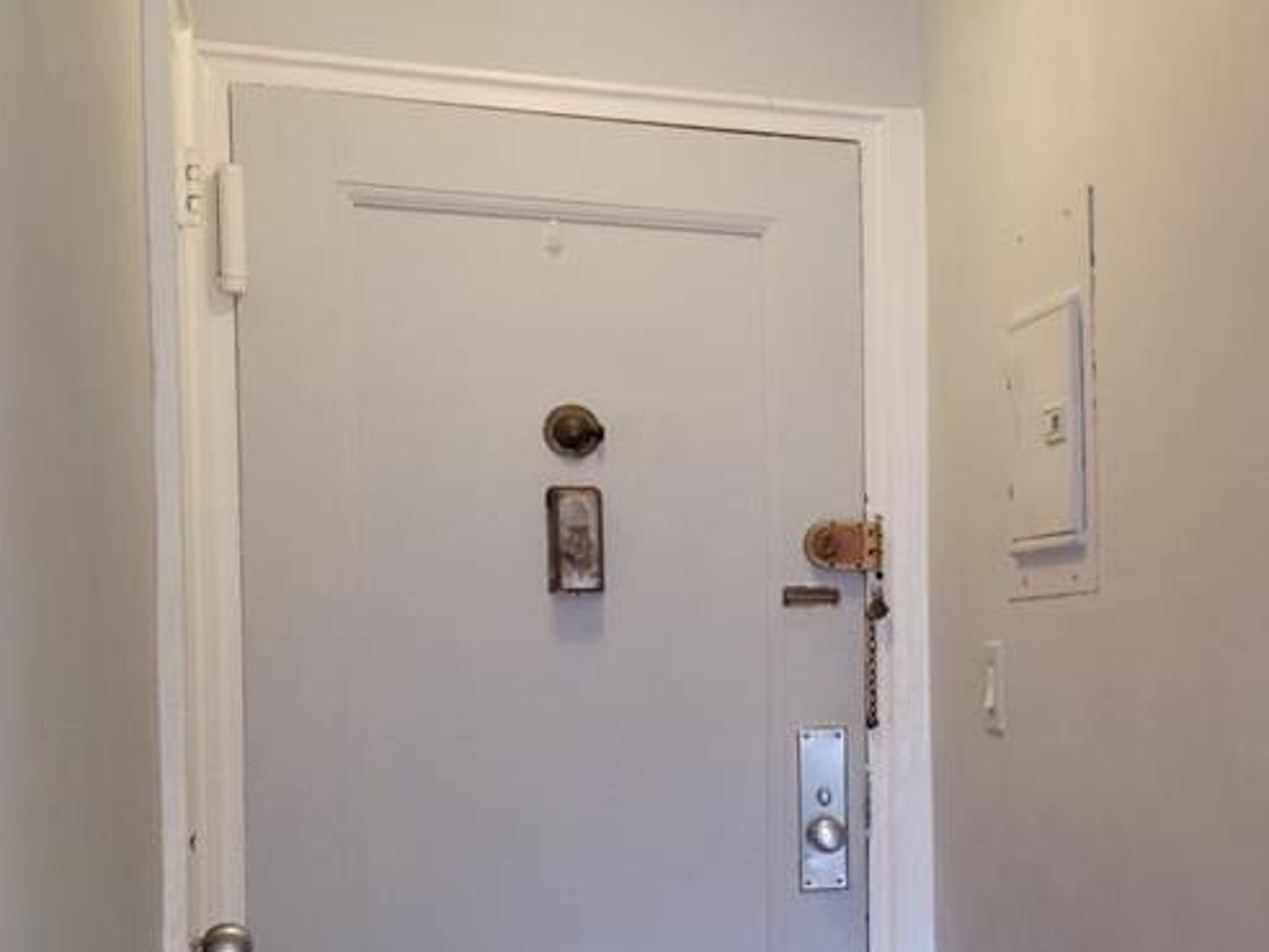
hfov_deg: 29.4
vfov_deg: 23.8
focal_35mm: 61
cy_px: 684
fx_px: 2236
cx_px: 1303
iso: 250
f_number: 1.8
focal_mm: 7
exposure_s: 1/40
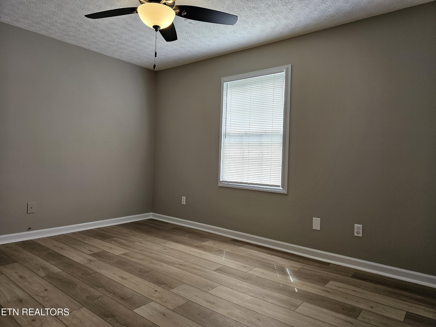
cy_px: 164
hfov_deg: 73.9
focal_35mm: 23
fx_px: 290
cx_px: 218
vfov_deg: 58.9
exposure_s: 1/180
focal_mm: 6.3
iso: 160
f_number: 1.7
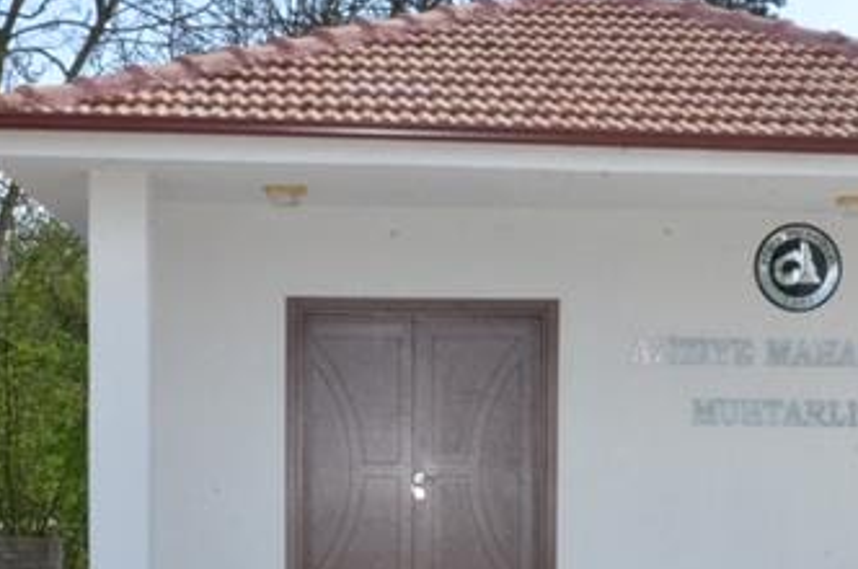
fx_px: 2236
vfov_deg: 14.3
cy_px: 574
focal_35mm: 94
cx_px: 597
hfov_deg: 21.6
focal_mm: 26
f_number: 25
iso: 2000
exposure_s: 1/160
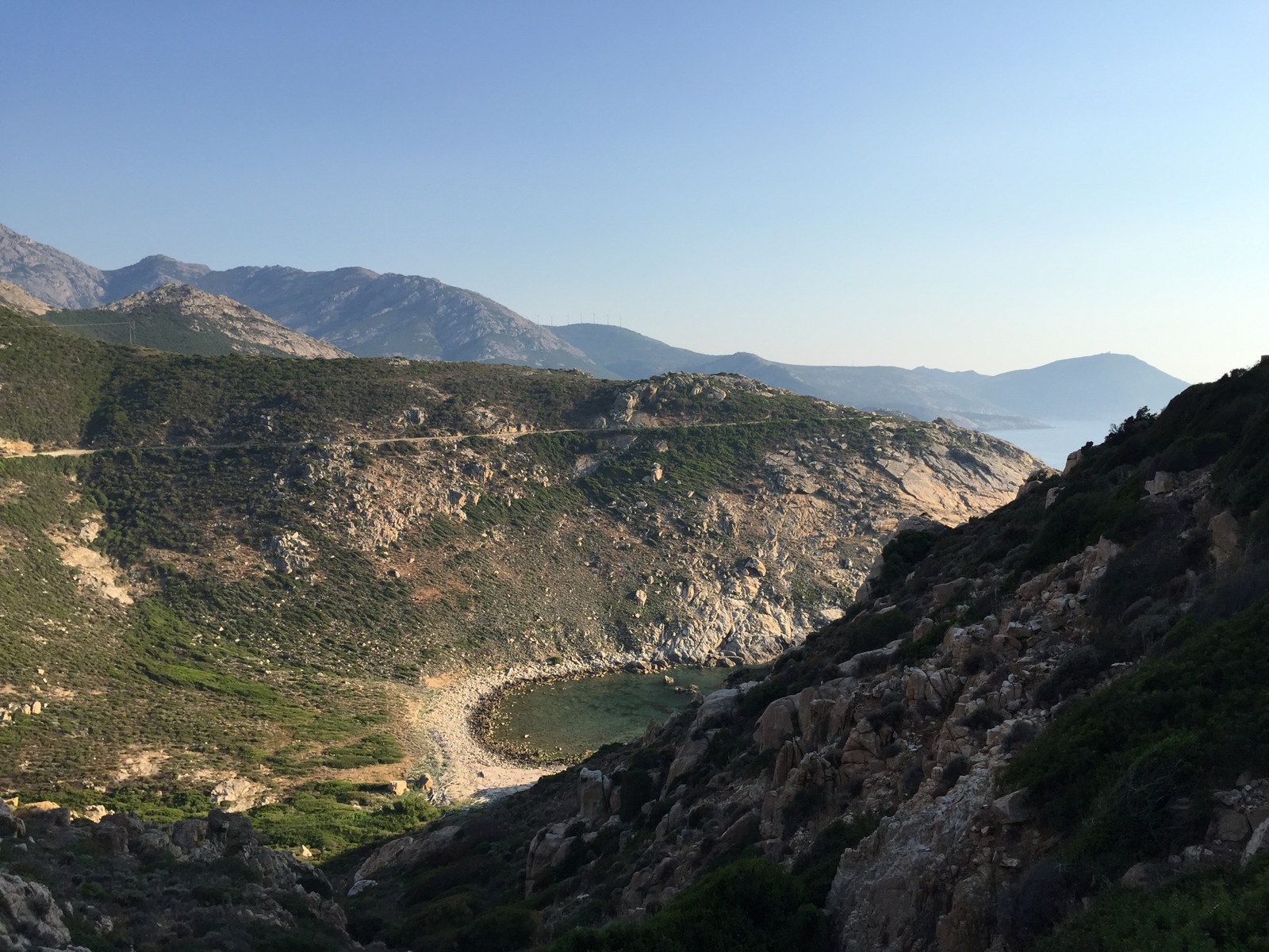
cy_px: 476
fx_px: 1063
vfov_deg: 48.2
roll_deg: -0.3
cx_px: 634
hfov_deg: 61.7
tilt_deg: -3.4
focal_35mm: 29
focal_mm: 4.15
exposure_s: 1/1464
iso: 32
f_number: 2.2
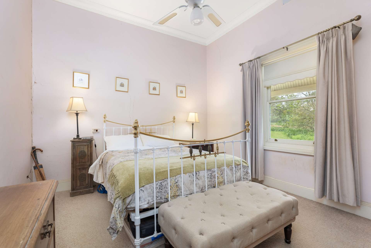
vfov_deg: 73.7
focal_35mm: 16
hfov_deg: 96.7
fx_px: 165
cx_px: 186
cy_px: 124
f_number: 6.3
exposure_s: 1/5
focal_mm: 16
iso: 320
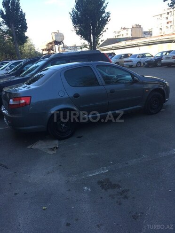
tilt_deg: -15.7
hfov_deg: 48.2
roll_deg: +5.6
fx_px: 195
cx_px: 88
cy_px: 116
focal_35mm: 29
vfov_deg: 61.7
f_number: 2.2
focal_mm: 4.15
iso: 32
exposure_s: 1/507
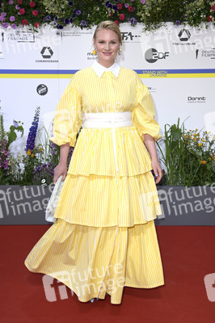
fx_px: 431
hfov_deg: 28.0
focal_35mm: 48
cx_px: 108
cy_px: 162
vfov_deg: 41.1
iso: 640
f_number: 6.3
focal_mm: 48
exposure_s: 1/250
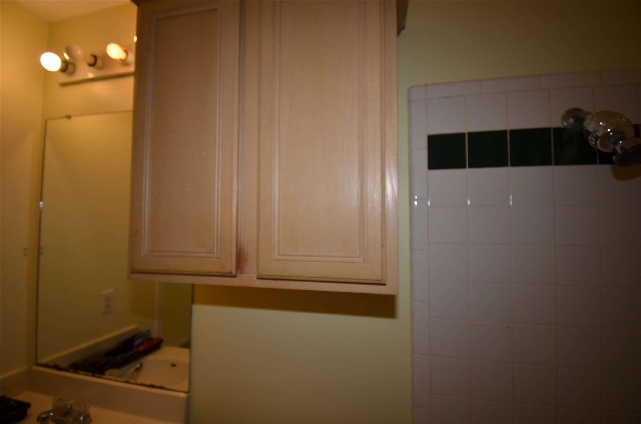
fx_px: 267
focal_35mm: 15
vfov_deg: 77.1
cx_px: 320
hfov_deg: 100.5
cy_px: 212
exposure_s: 1/60
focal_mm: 10
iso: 100
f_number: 4.5
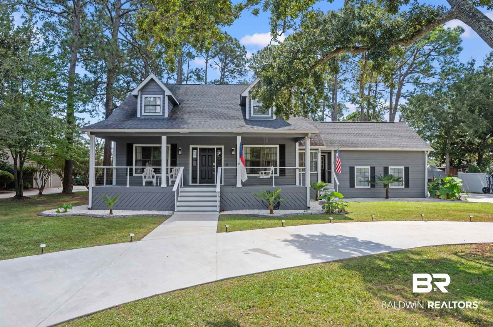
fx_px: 308
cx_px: 246
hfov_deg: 77.4
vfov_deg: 56.1
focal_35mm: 22
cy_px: 164
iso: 125
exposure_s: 1/60
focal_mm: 22.5
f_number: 10
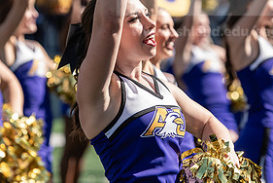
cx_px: 87
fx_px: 2034
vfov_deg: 5.1
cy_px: 52
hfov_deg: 7.7
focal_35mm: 268
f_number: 3.5
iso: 125
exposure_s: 1/1000
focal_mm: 130
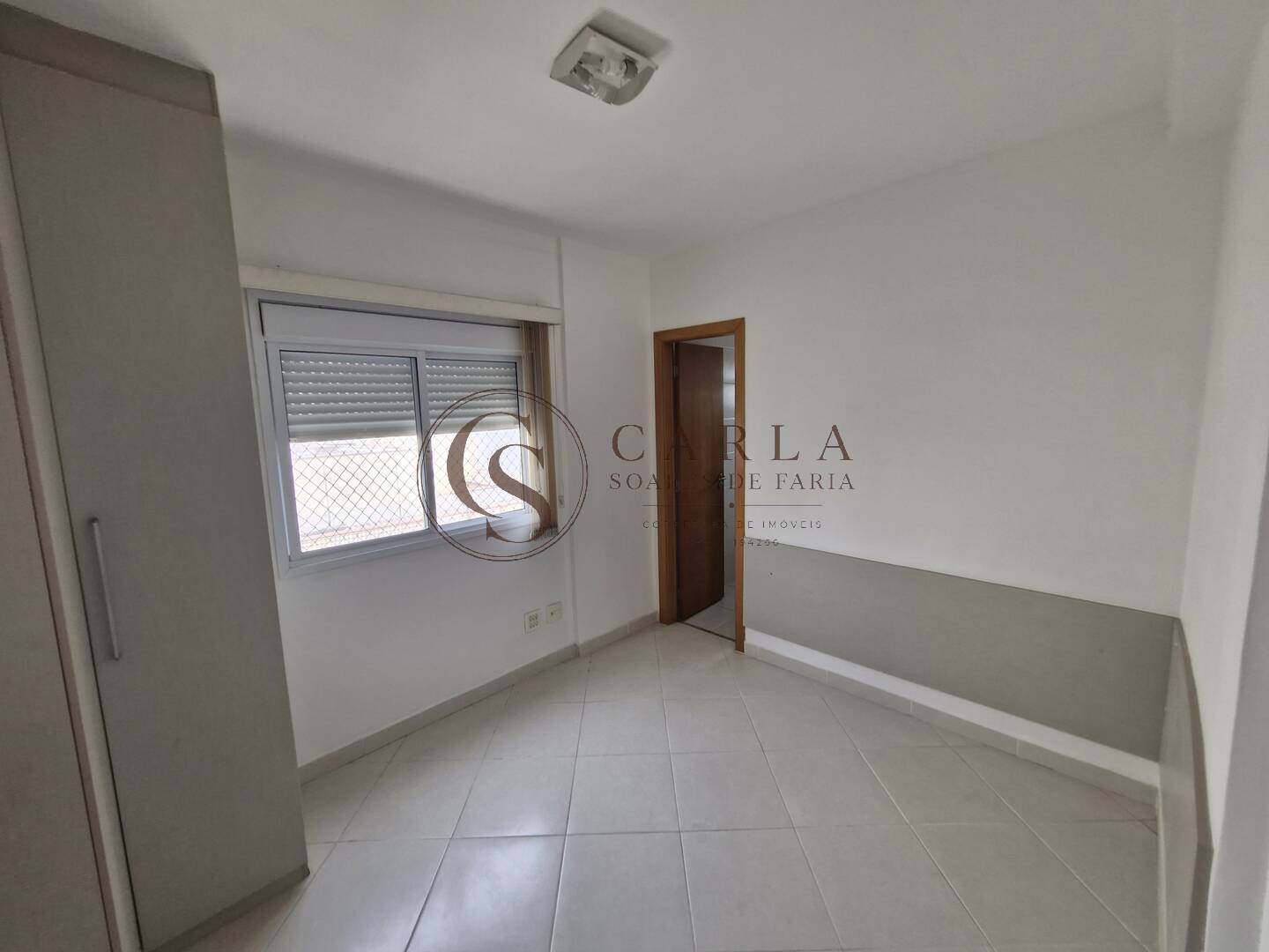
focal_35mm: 13
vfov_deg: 89.9
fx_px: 477
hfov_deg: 106.2
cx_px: 634
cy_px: 476
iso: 50
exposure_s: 1/60
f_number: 2.2
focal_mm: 1.74
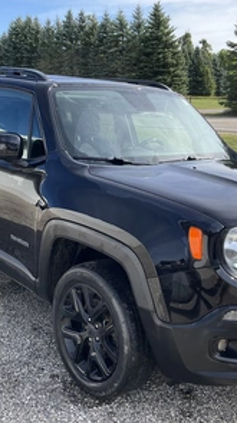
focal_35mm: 43
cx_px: 129
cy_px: 210
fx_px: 481
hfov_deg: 27.7
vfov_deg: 47.4
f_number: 1.8
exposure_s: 1/534
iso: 25
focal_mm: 3
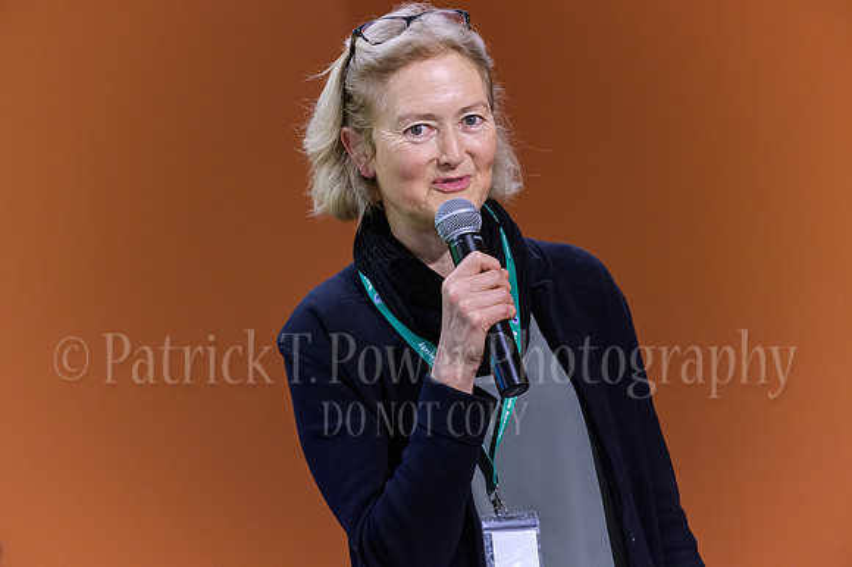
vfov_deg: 5.1
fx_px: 6386
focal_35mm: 270
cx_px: 426
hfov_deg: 7.6
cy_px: 284
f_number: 4
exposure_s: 1/320
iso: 4000
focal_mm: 270
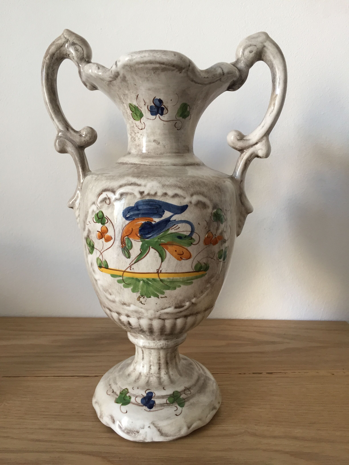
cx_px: 174
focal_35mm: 29
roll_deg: -0.7
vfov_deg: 61.7
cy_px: 232
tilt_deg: -11.8
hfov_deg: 48.2
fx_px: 390
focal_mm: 4.15
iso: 100
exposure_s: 1/33
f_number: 2.2
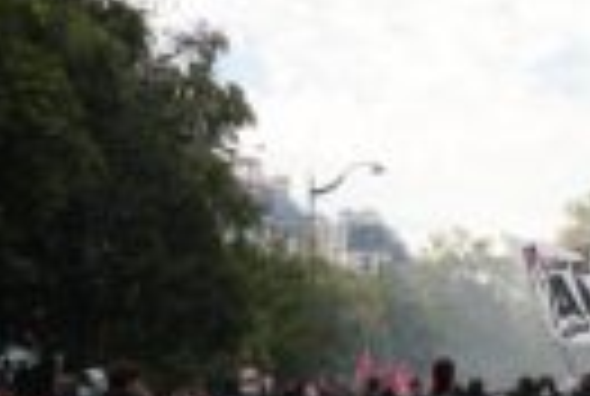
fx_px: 1462
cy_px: 544
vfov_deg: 14.6
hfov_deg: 21.6
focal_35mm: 89
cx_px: 658
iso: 250
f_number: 3.5
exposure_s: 1/800
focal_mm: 30
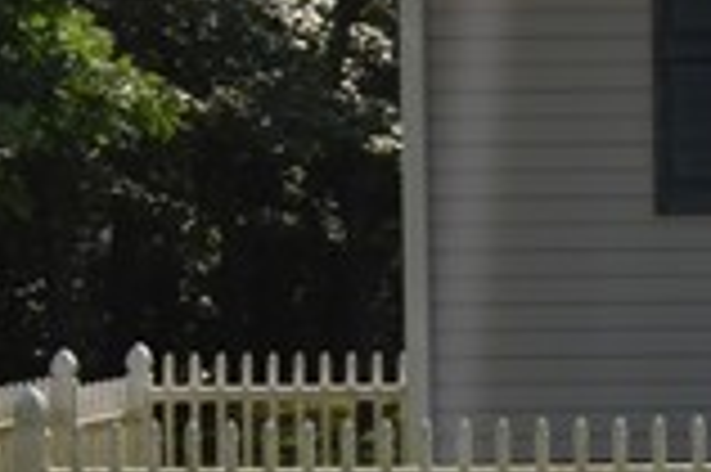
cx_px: 1618
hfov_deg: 7.8
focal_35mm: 248
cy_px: 52
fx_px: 4893
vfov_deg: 5.5
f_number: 10
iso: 100
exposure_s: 1/200
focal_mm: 24
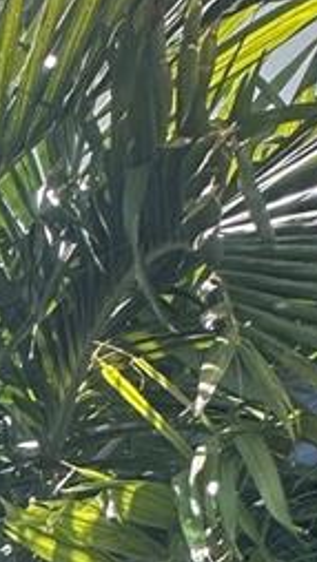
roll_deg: -1.5
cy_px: 951
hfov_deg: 11.2
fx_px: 1075
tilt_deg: +15.2
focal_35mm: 72
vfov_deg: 21.6
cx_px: -605
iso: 40
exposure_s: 1/606
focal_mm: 2.22
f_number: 2.2
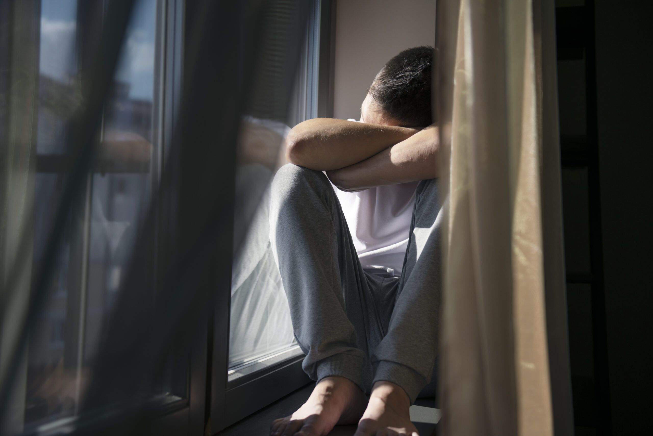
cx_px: 326
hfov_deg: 41.1
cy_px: 218
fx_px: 871
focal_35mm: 48
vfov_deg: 28.1
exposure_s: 1/1000
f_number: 2.8
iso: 100
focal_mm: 48
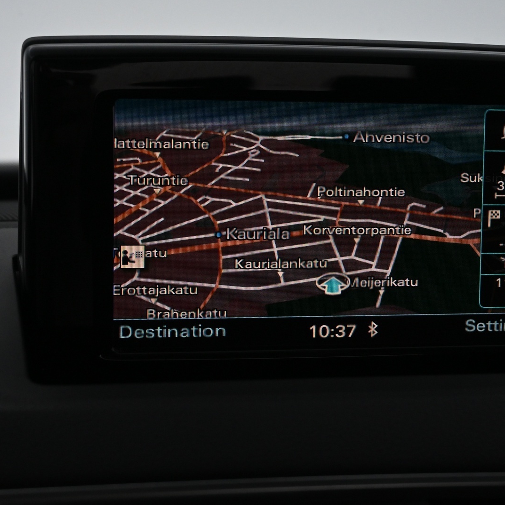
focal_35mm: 87
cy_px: 253
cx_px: 311
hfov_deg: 20.0
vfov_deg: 20.0
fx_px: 1430
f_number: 6
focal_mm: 45
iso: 1800
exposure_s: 1/80
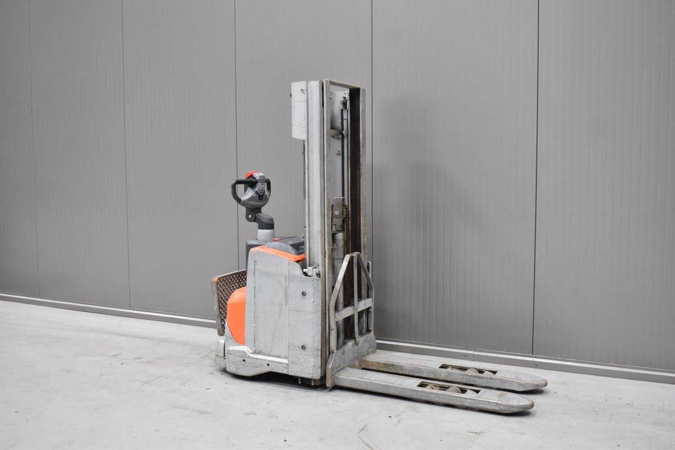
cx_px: 338
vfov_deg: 36.9
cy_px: 225
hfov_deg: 53.1
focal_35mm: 36
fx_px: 675
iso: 1600
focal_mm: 24
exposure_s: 1/50
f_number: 4.5
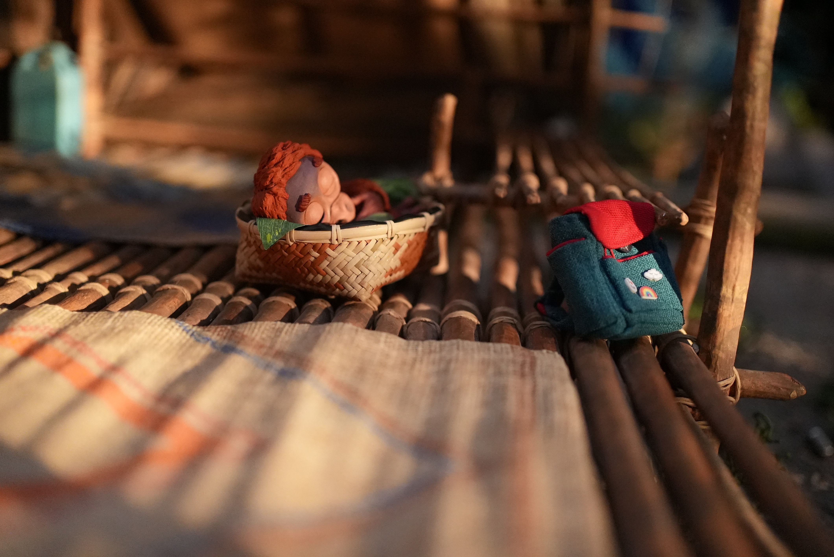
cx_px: 417
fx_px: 811
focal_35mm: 35
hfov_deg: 54.4
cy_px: 278
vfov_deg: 37.9
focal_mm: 35
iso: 10000
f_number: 2
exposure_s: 1/160
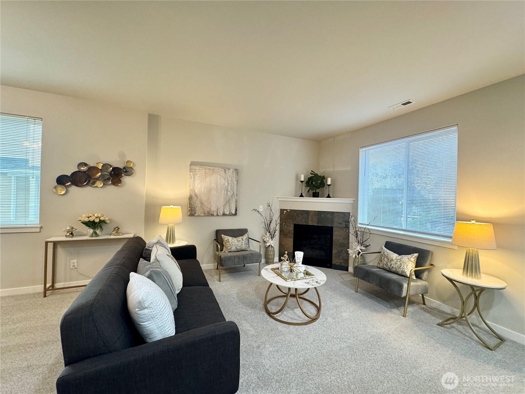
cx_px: 262
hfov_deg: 102.1
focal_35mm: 14
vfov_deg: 85.6
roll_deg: -2.6
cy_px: 197
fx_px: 212
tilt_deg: -0.5
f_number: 2.2
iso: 200
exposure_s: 1/60
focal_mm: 2.22
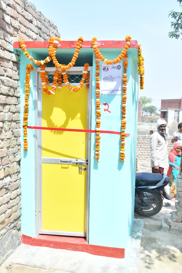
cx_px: 91
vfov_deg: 57.2
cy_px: 136
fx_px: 250
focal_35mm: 33
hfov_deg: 40.0
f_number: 13
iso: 250
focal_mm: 22
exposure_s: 1/125
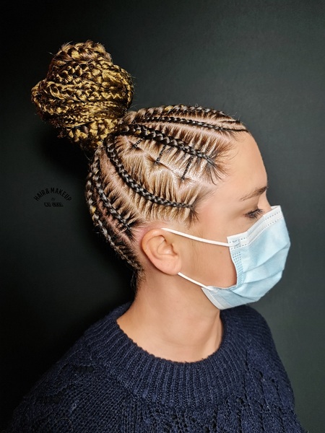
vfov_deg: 69.4
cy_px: 216
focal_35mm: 25
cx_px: 162
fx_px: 313
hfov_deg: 54.9
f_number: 1.8
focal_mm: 7
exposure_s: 1/100
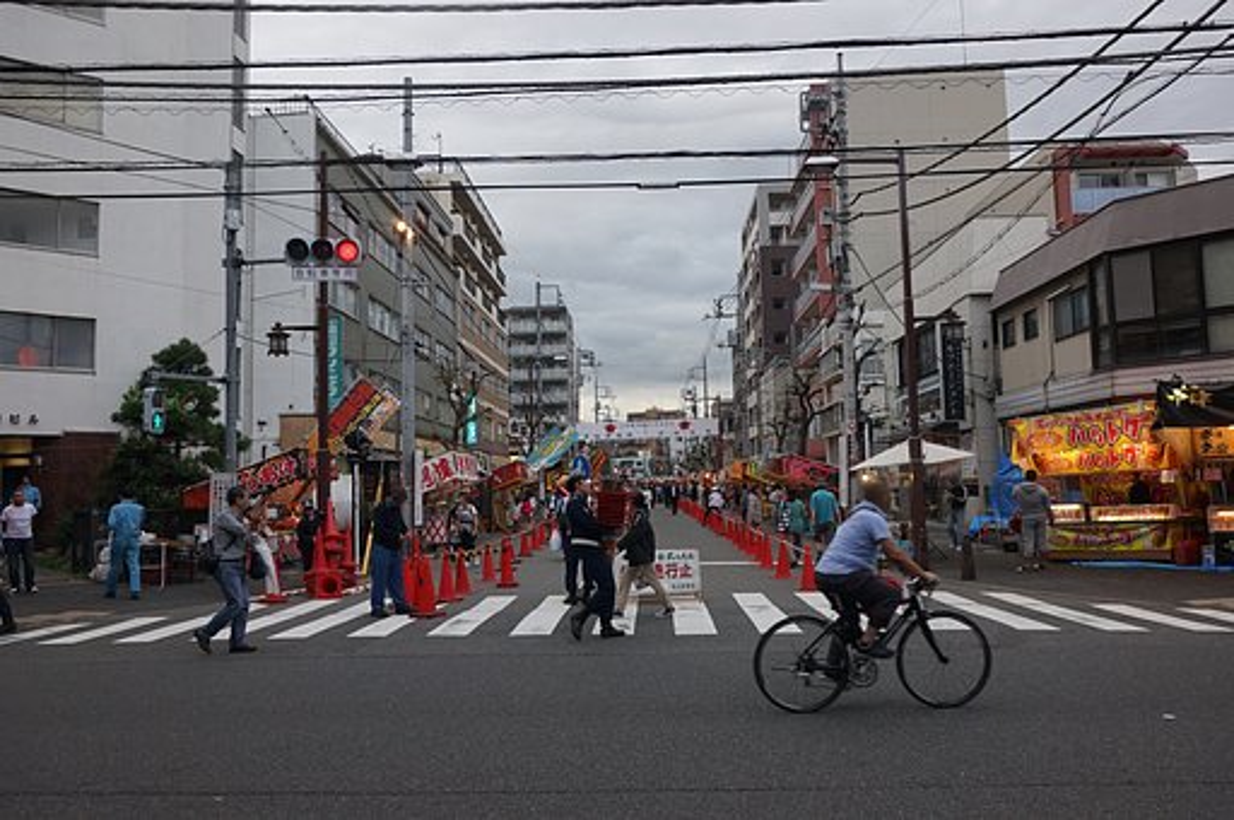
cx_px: 617
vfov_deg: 46.3
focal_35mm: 28
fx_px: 959
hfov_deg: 65.5
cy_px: 410
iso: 500
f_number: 7.1
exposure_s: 1/125
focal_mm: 19
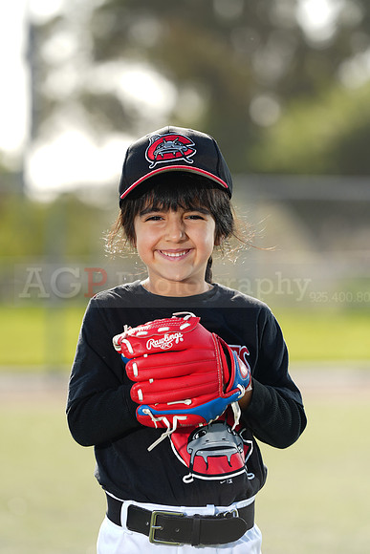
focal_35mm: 200
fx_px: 3081
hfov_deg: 6.9
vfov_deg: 10.3
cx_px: 185
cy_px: 277
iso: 64
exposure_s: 1/250
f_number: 4.5
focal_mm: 200
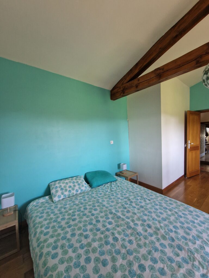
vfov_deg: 106.2
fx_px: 105
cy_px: 139
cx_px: 104
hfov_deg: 89.9
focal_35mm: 13
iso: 320
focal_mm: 2.2
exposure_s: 1/50
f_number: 2.2
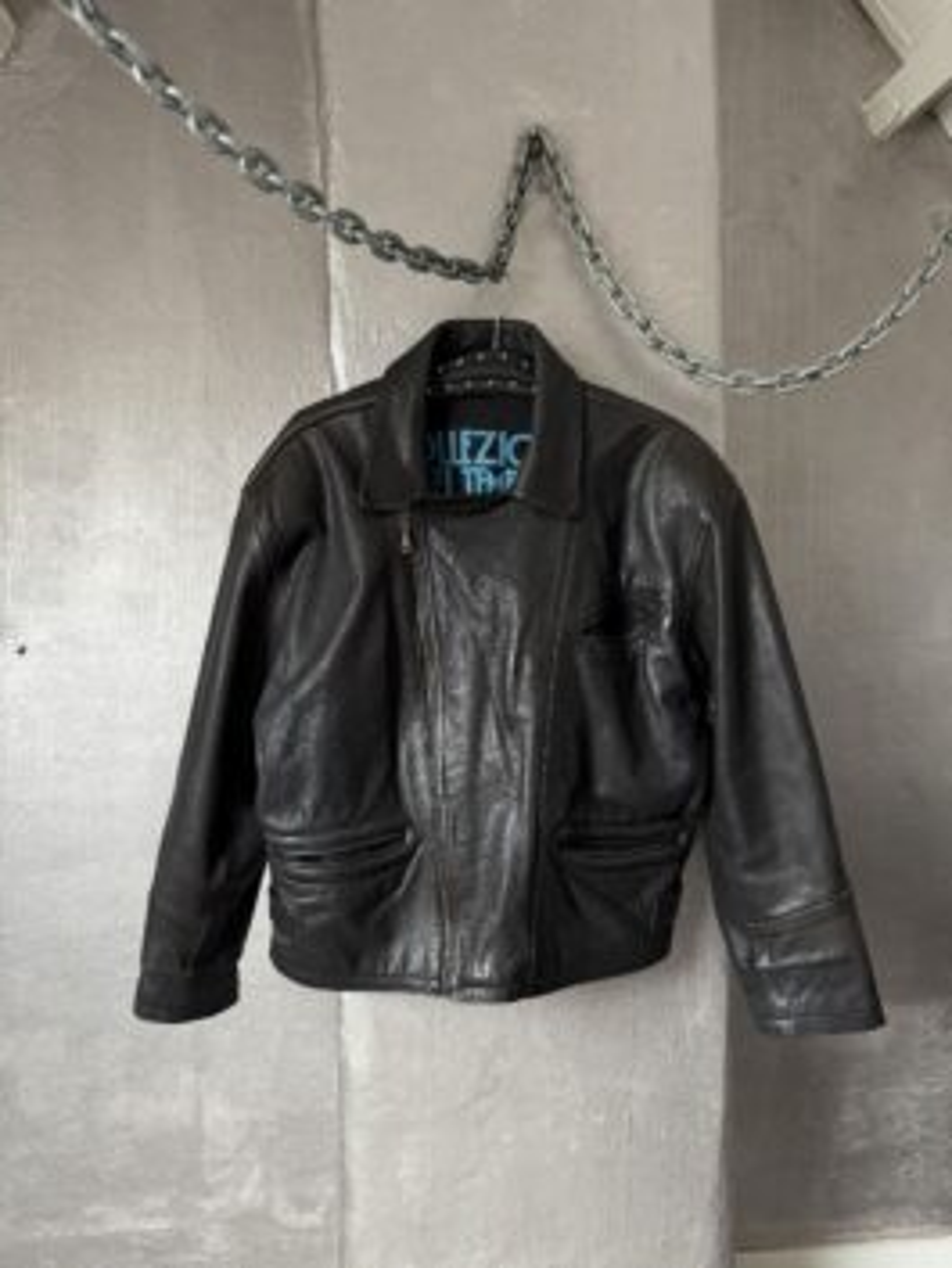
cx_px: 476
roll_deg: -1.6
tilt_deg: -0.5
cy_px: 634
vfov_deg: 71.6
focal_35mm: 24
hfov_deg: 56.8
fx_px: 880
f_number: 1.78
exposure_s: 1/72
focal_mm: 6.76
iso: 200
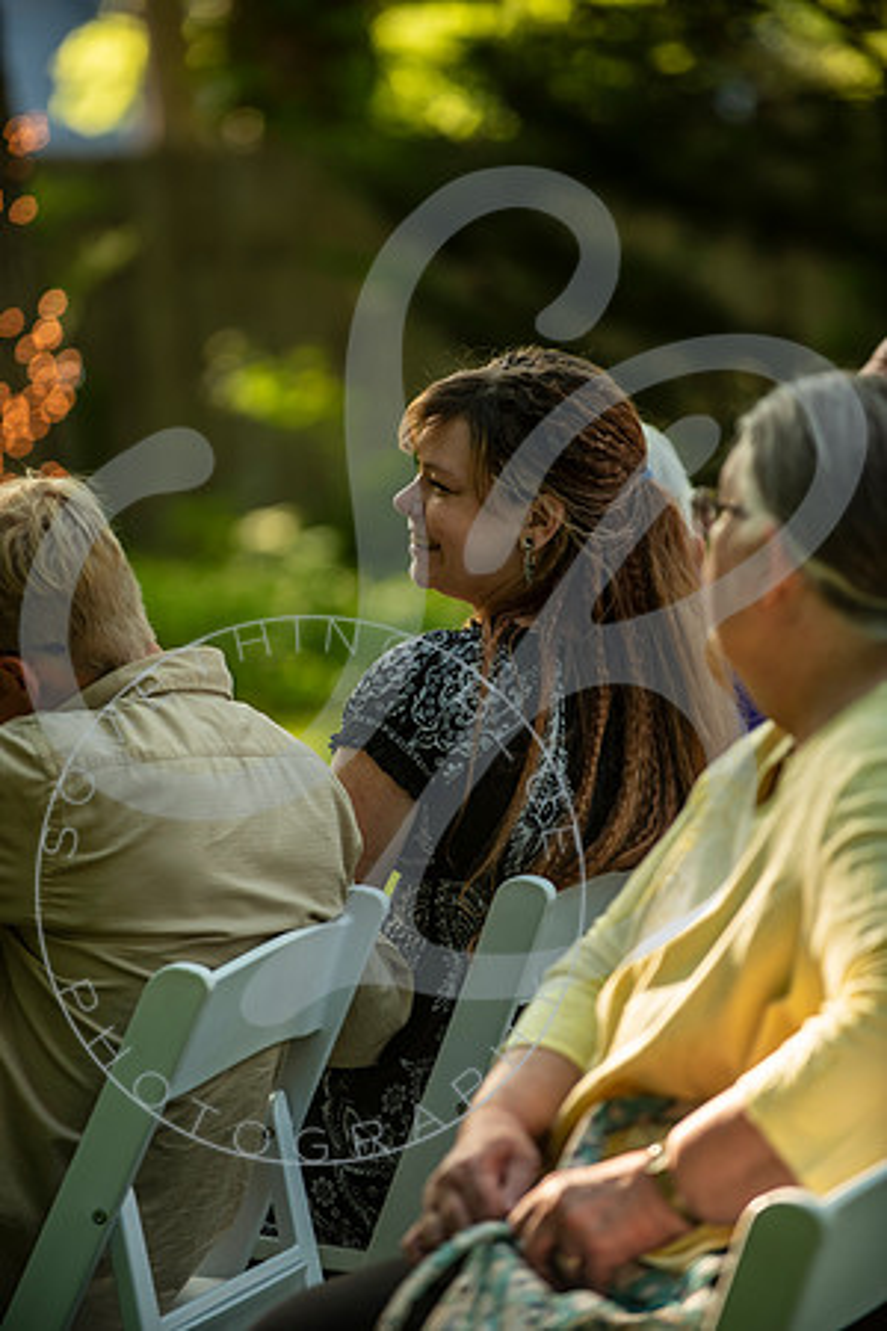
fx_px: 7391
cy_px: 666
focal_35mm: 200
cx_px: 444
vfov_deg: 10.3
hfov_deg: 6.9
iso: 250
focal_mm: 200
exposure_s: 1/250
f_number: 2.8
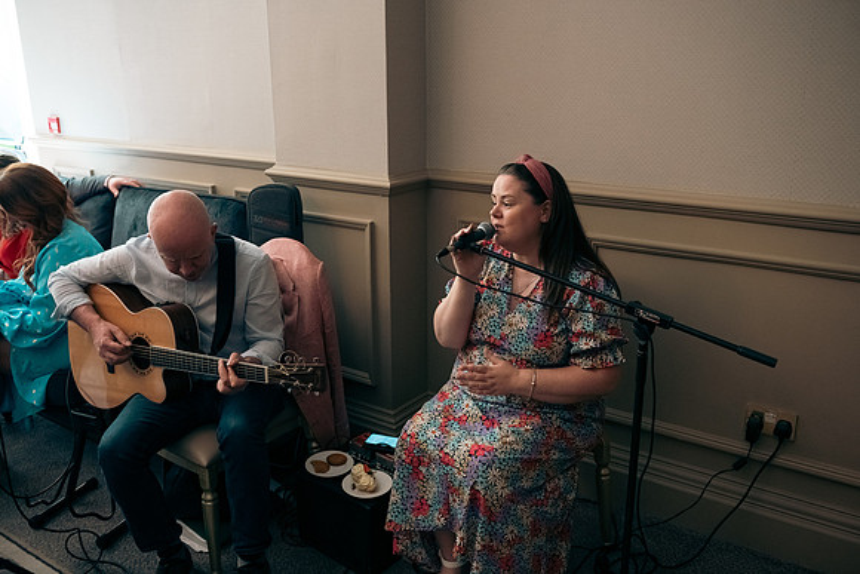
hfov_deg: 58.7
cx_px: 430
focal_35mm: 32
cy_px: 287
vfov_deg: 41.1
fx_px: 765
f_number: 3.5
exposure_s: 1/125
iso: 1250
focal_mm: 32
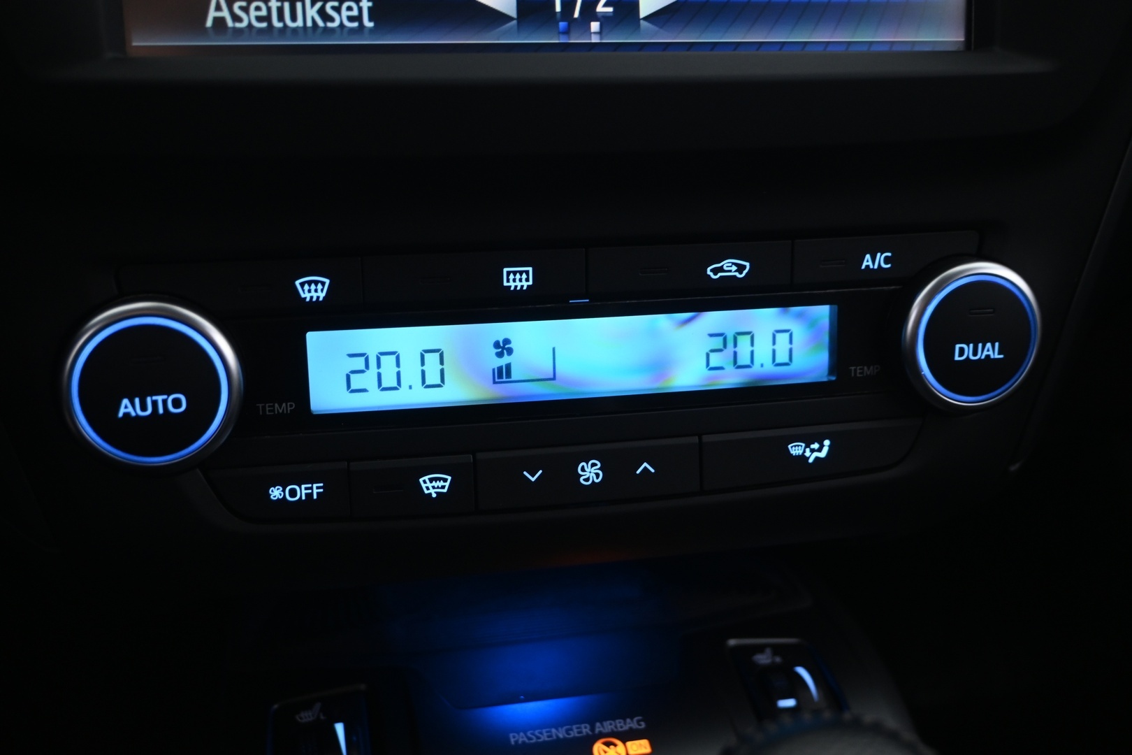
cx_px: 566
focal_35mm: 37
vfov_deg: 36.2
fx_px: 1155
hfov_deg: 52.2
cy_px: 378
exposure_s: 1/6
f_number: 4.2
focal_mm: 24.5
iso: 1000
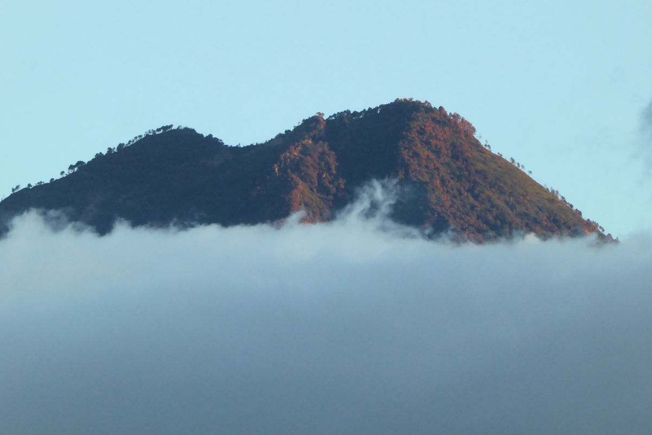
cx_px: 326
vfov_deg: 3.3
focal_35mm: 417
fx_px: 7552
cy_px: 204
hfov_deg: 4.9
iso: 250
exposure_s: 1/100
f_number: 6
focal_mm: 71.7
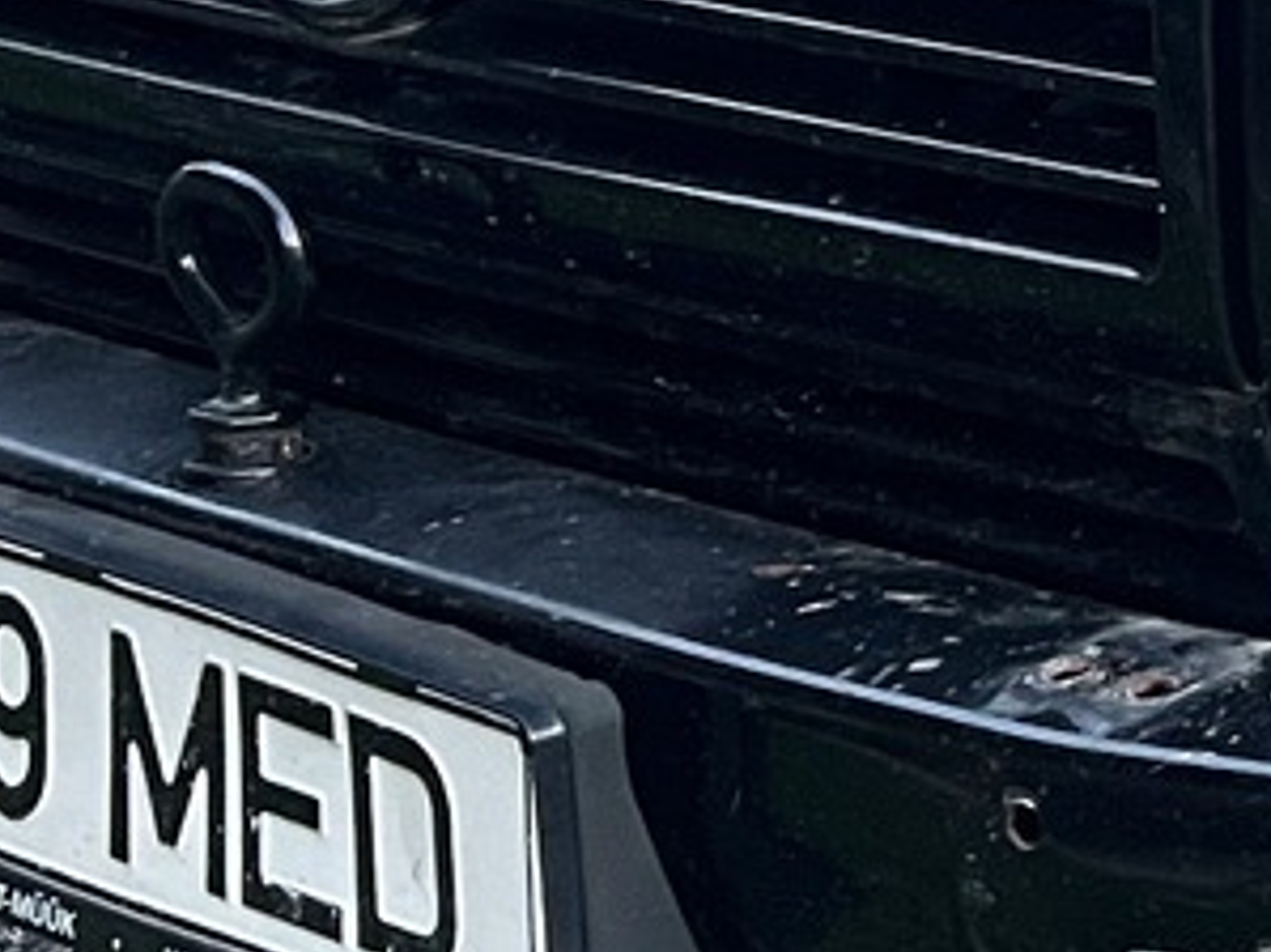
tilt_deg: -9.6
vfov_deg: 10.5
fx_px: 5102
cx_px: 2453
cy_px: -162
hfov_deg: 12.6
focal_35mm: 139
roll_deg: +0.2
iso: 400
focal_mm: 5.7
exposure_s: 1/60
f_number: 1.5
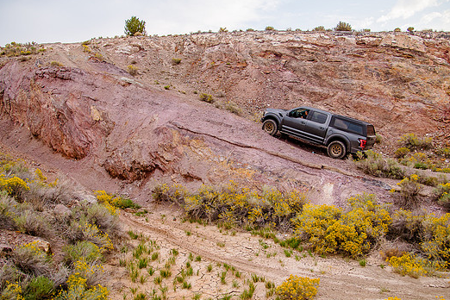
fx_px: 350
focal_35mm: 28
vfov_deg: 46.3
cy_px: 164
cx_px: 234
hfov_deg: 65.4
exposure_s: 1/320
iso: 200
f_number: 4
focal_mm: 24
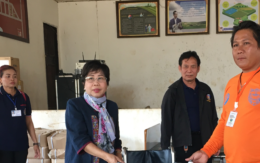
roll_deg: +1.3
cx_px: 170
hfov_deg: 33.2
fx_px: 432
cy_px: 160
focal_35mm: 61
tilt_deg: -7.5
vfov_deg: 20.6
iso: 40
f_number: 2.2
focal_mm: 4.15
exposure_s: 1/33
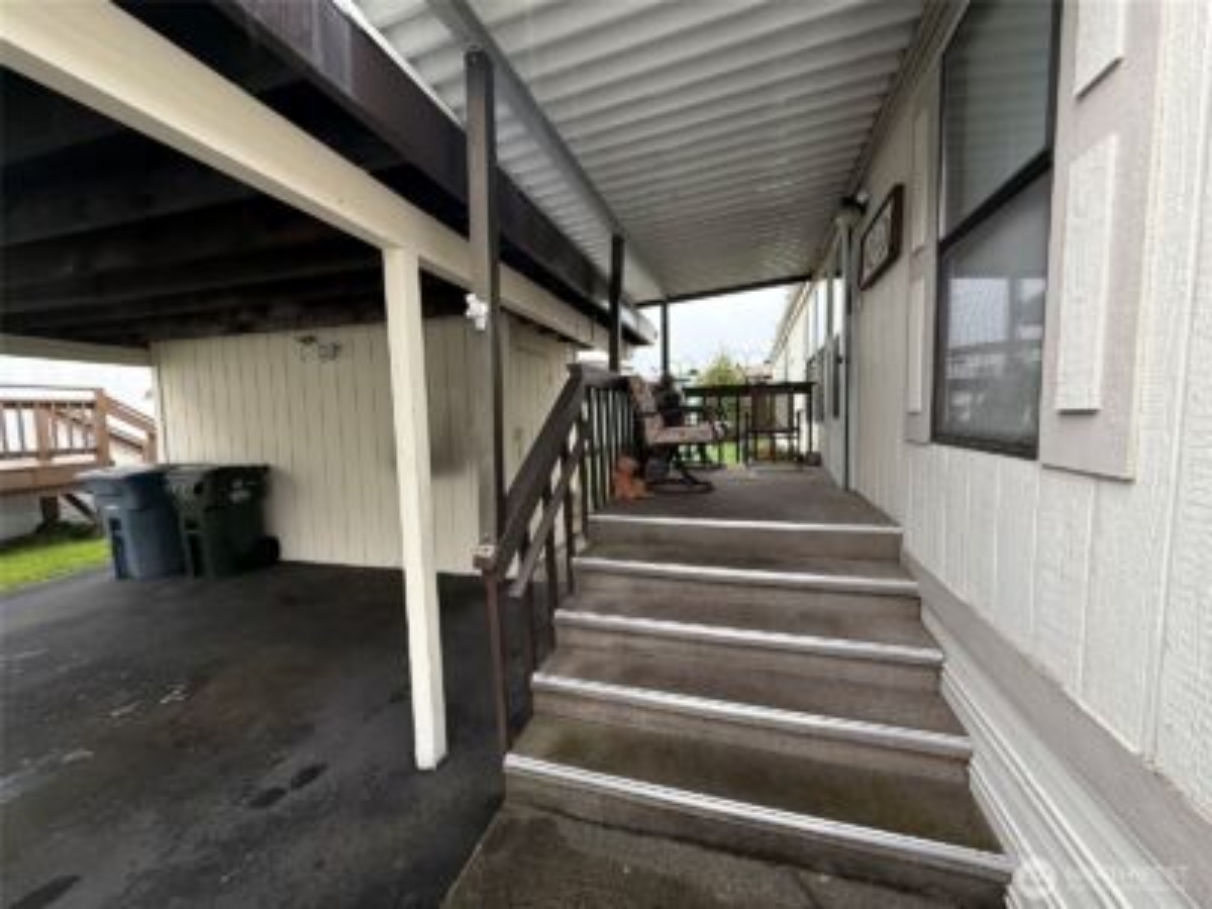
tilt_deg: -4.4
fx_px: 490
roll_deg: +1.8
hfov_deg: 102.1
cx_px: 606
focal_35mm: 14
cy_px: 454
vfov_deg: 85.7
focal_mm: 2.22
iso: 250
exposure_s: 1/99
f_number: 2.2
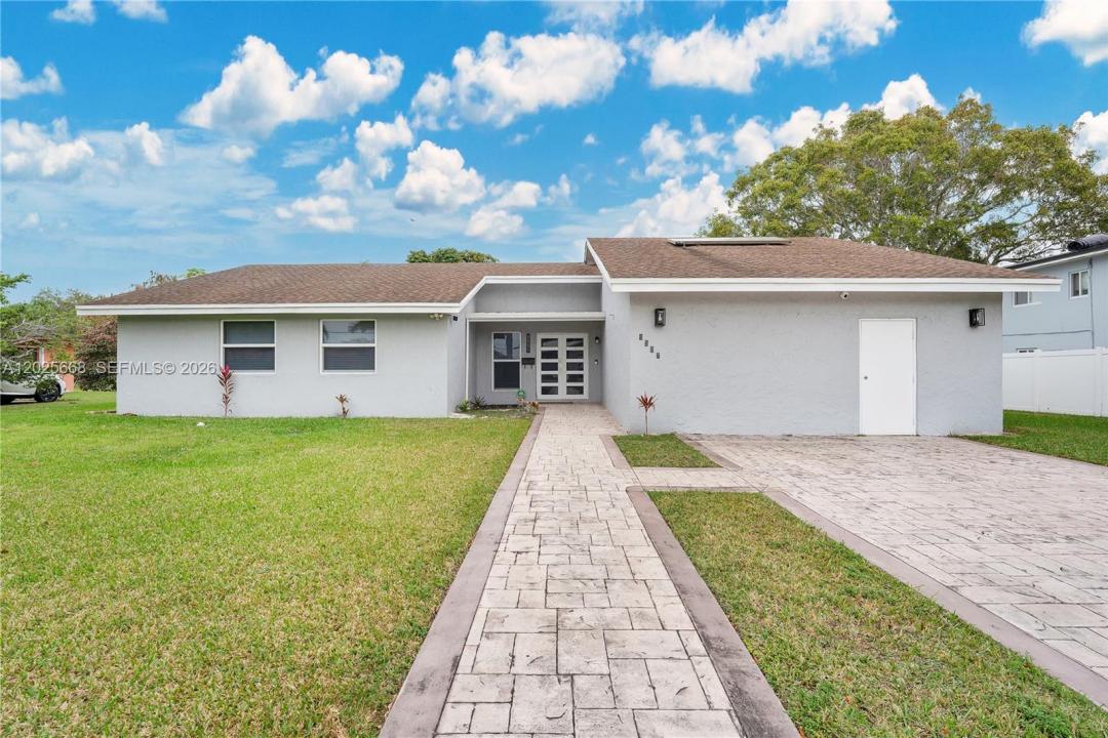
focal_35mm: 17
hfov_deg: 93.6
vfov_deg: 70.8
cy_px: 369
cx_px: 554
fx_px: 520
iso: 100
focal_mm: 16.9
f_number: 7.1
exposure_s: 1/100
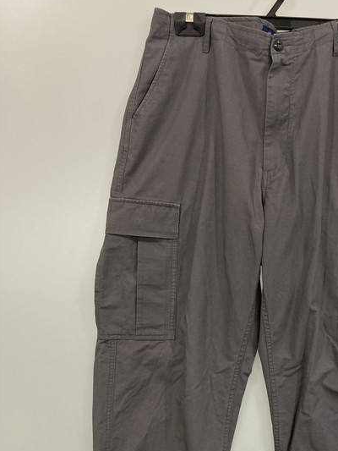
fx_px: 547
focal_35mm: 42
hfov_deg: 33.7
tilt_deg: -22.4
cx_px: 251
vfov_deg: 44.3
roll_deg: -2.1
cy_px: 288
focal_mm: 3.99
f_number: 1.8
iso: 64
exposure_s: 1/50
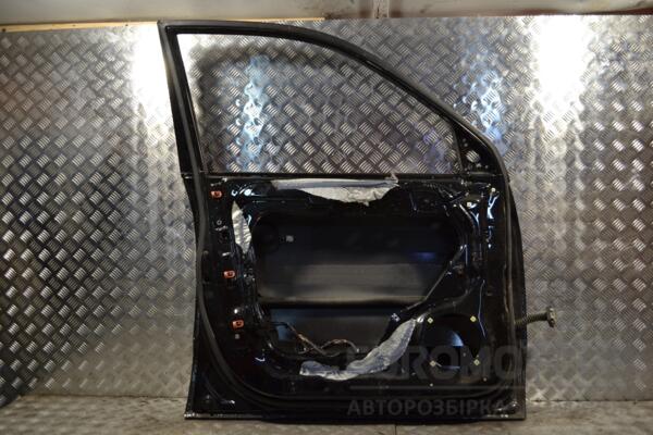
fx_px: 599
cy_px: 218
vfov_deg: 40.0
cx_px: 326
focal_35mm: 33
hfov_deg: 57.2
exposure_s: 1/60
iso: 100
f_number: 3.8
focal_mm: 22
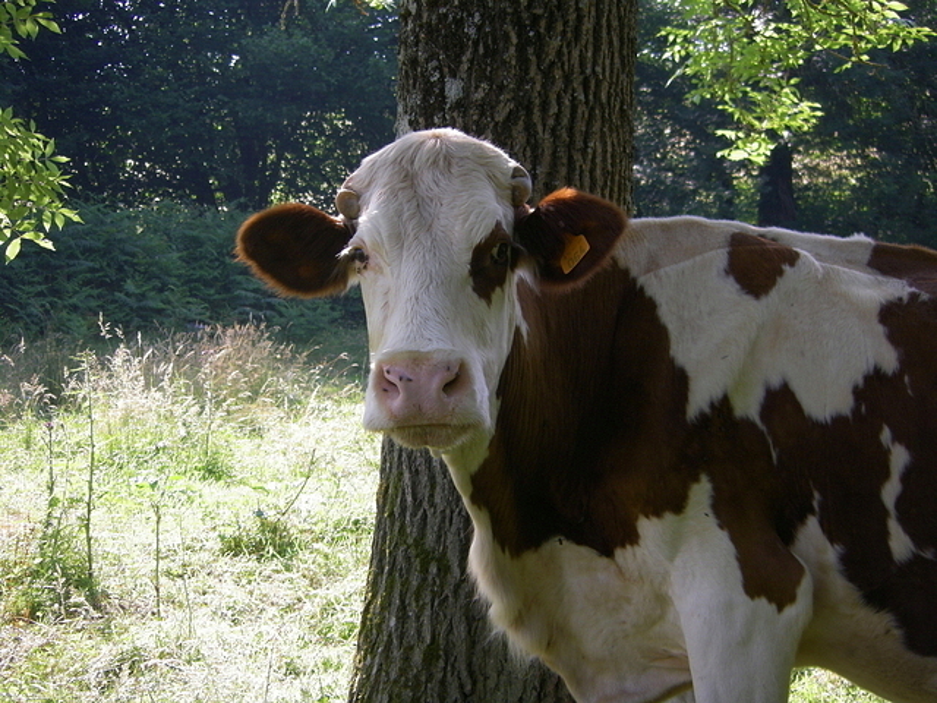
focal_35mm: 87
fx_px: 2355
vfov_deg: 17.0
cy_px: 352
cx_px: 468
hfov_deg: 22.5
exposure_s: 1/80
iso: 64
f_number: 4
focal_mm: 14.4
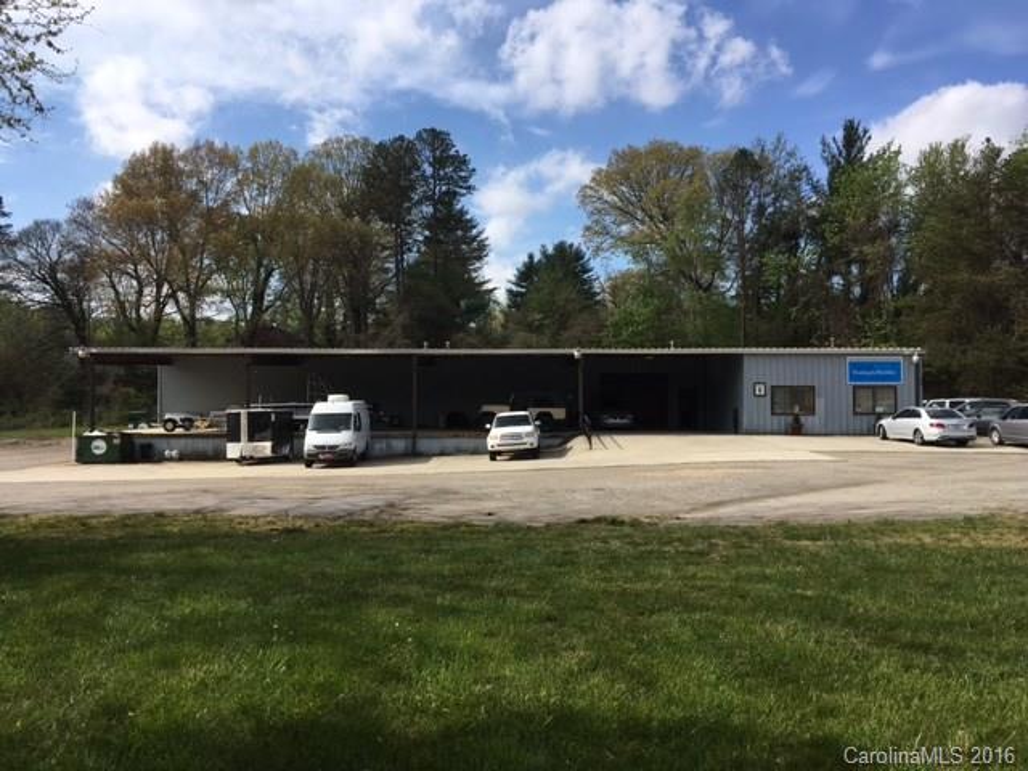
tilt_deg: +0.6
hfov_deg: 61.7
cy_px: 386
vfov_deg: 48.2
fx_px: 861
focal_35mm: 29
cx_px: 514
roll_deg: -0.3
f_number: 2.2
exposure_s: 1/1451
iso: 25
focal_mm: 4.15
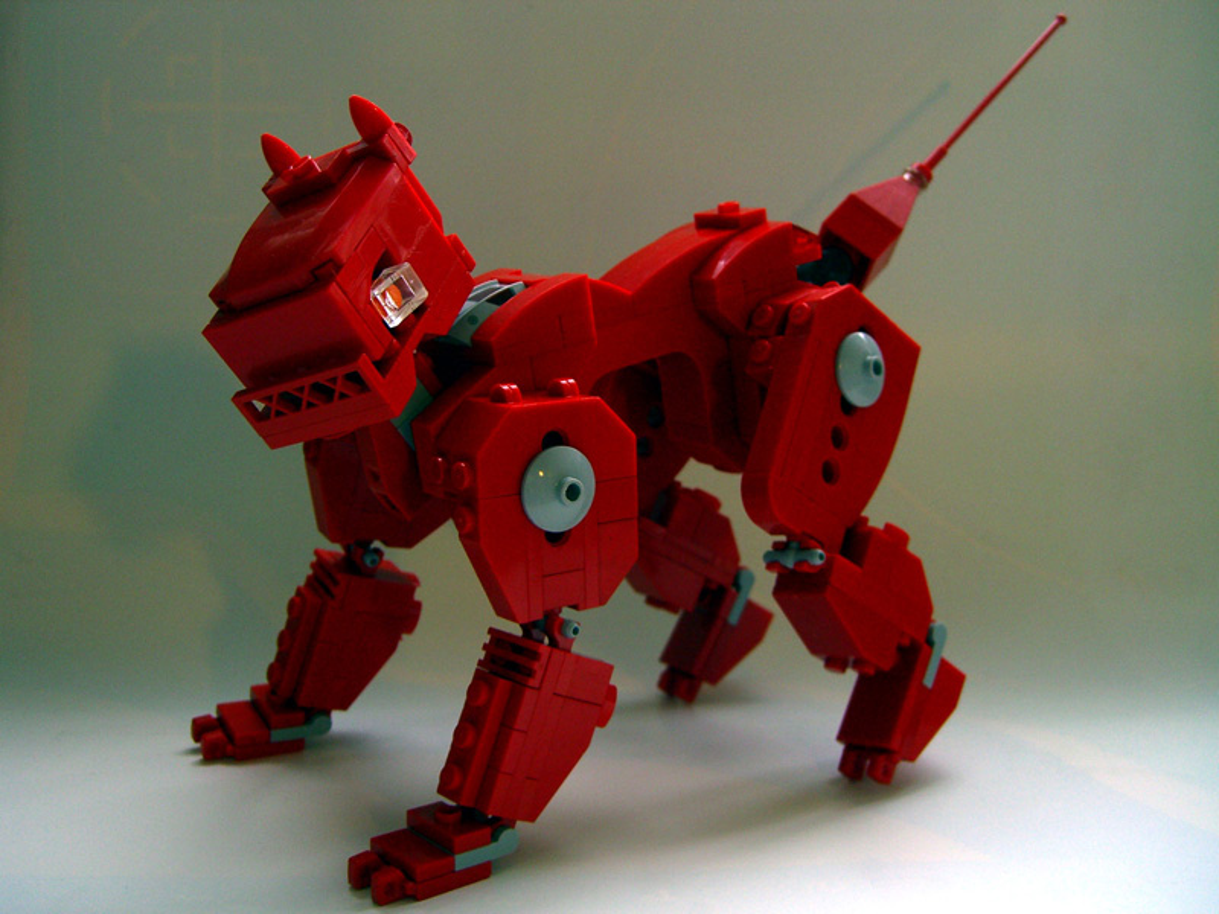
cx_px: 610
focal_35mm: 38
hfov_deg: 49.0
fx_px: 1338
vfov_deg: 37.7
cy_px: 457
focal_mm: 7.9
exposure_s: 1/160
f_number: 2.8
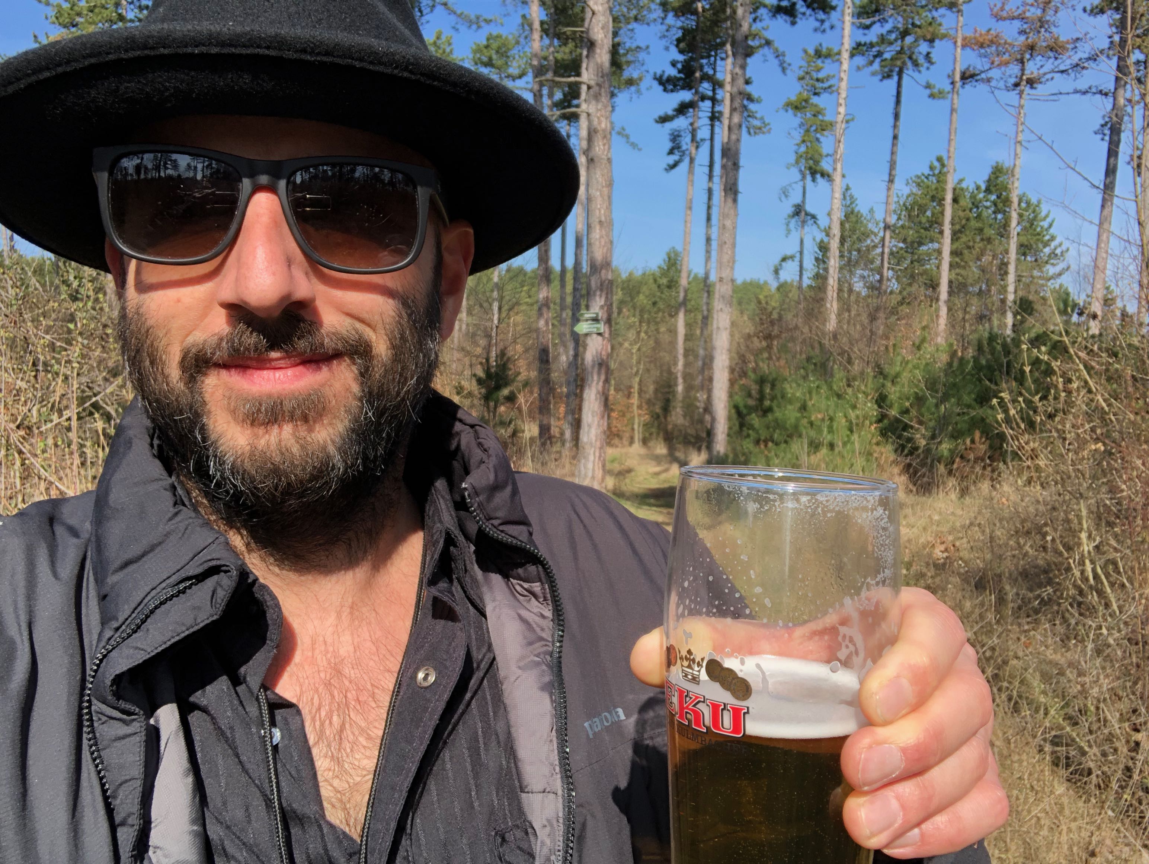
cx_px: 574
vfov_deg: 44.2
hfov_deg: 56.8
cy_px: 432
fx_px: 1063
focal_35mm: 32
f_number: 2.2
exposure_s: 1/361
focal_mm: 2.87
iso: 20
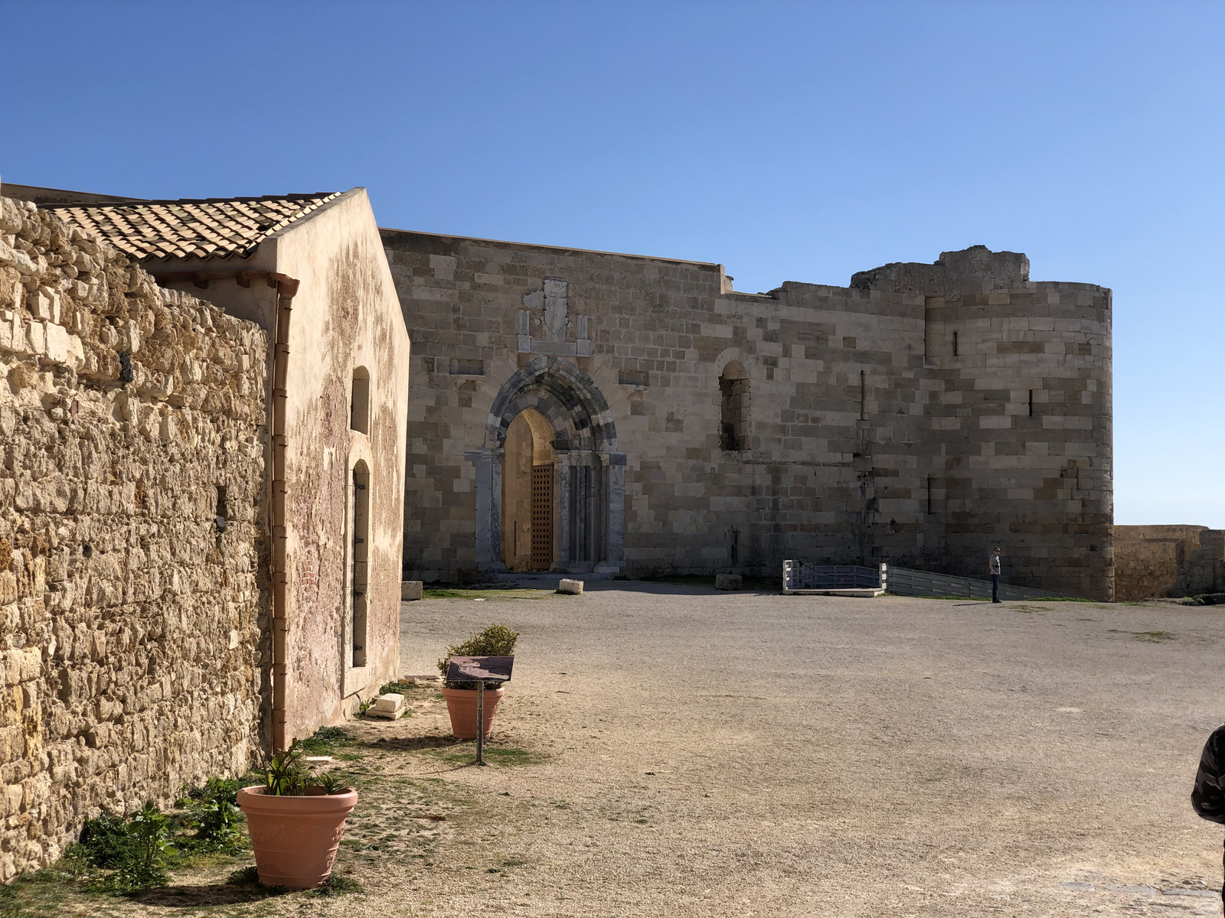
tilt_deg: +2.8
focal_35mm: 52
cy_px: 459
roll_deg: +0.6
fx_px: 1840
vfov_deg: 28.0
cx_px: 612
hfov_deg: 36.8
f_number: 2.4
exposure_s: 1/1799
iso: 16
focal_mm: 6
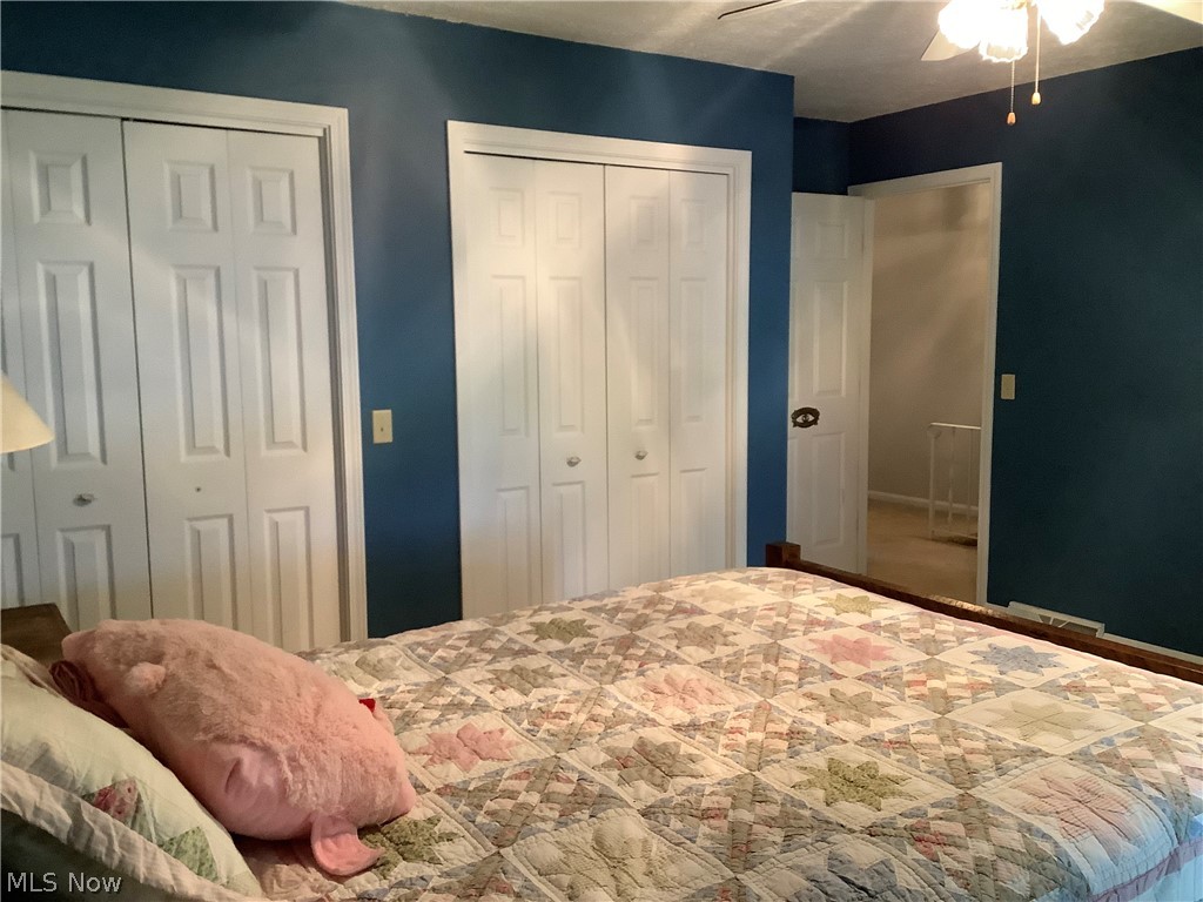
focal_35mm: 31
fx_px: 1077
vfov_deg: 45.4
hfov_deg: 58.4
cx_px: 602
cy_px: 451
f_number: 2.4
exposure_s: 1/33
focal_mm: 3.3
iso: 320
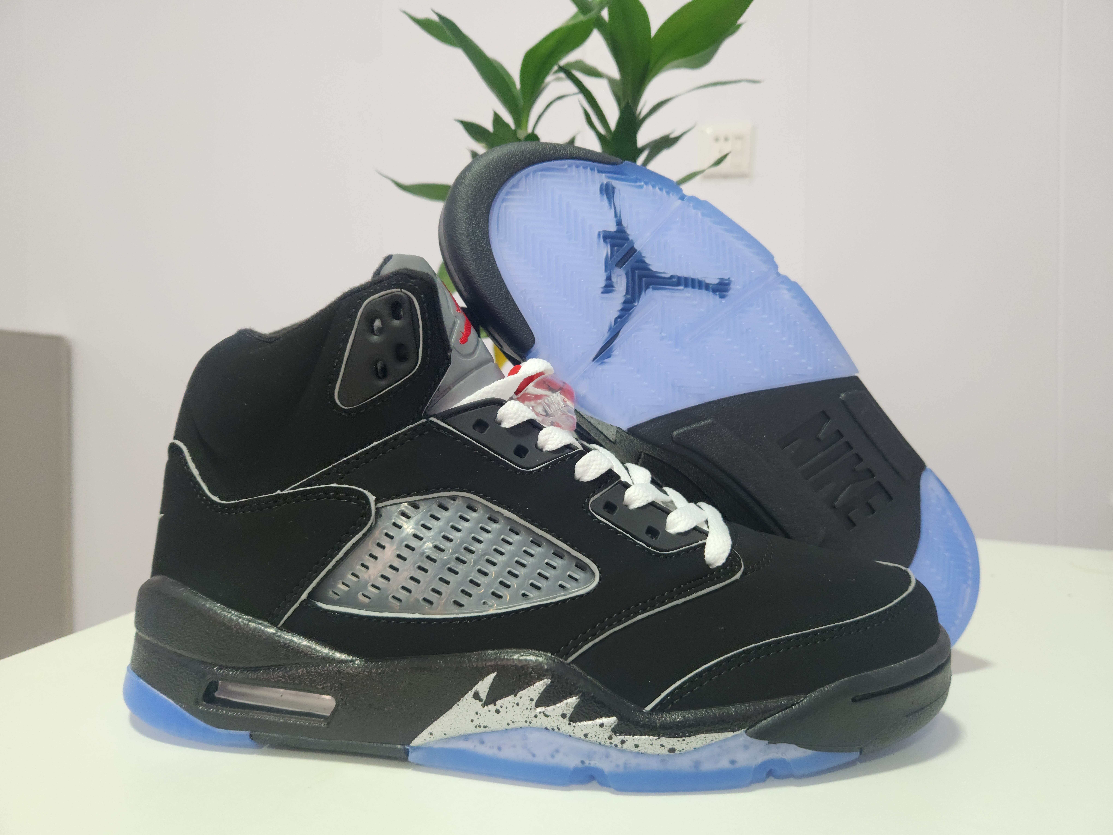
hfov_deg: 73.9
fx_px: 740
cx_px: 556
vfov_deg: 58.9
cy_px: 418
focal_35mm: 23
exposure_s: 1/50
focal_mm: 5.4
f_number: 1.8
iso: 200
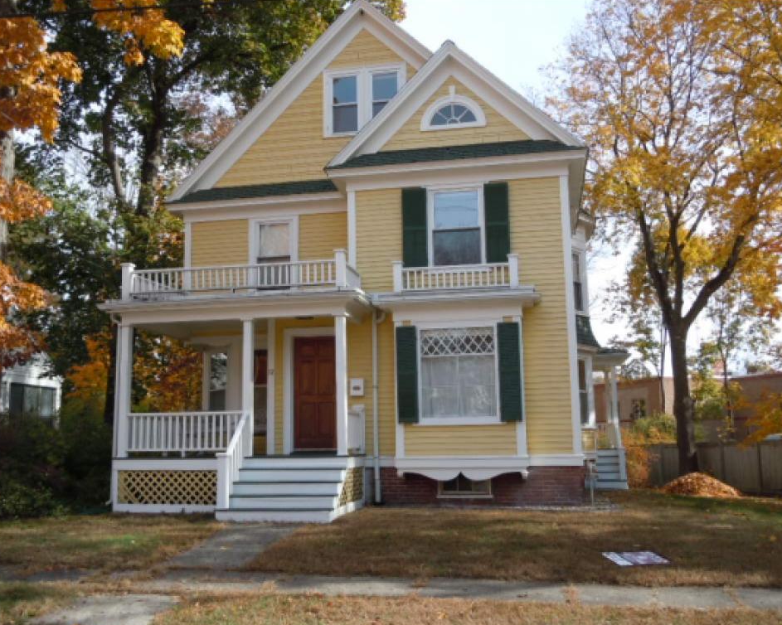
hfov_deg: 51.5
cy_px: 314
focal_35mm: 35
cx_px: 359
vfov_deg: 42.2
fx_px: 810
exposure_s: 1/320
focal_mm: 5.9
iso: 100
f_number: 4
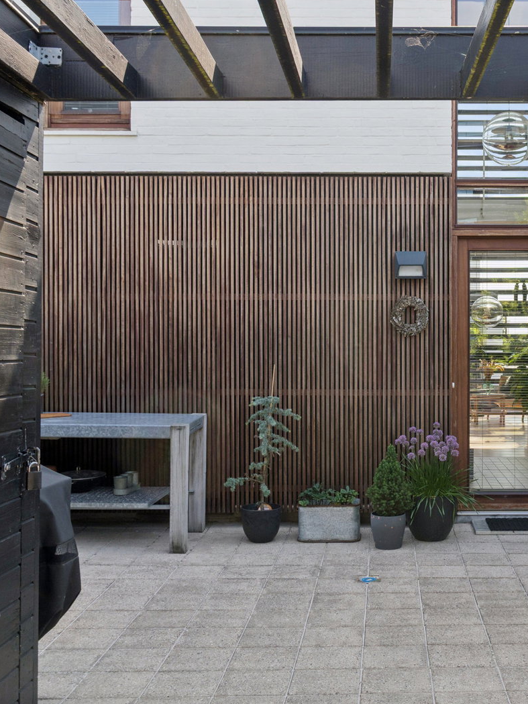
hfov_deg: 32.3
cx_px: 394
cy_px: 348
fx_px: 895
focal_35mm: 44
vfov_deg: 42.9
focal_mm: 20
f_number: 8
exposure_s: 1/125
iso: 200
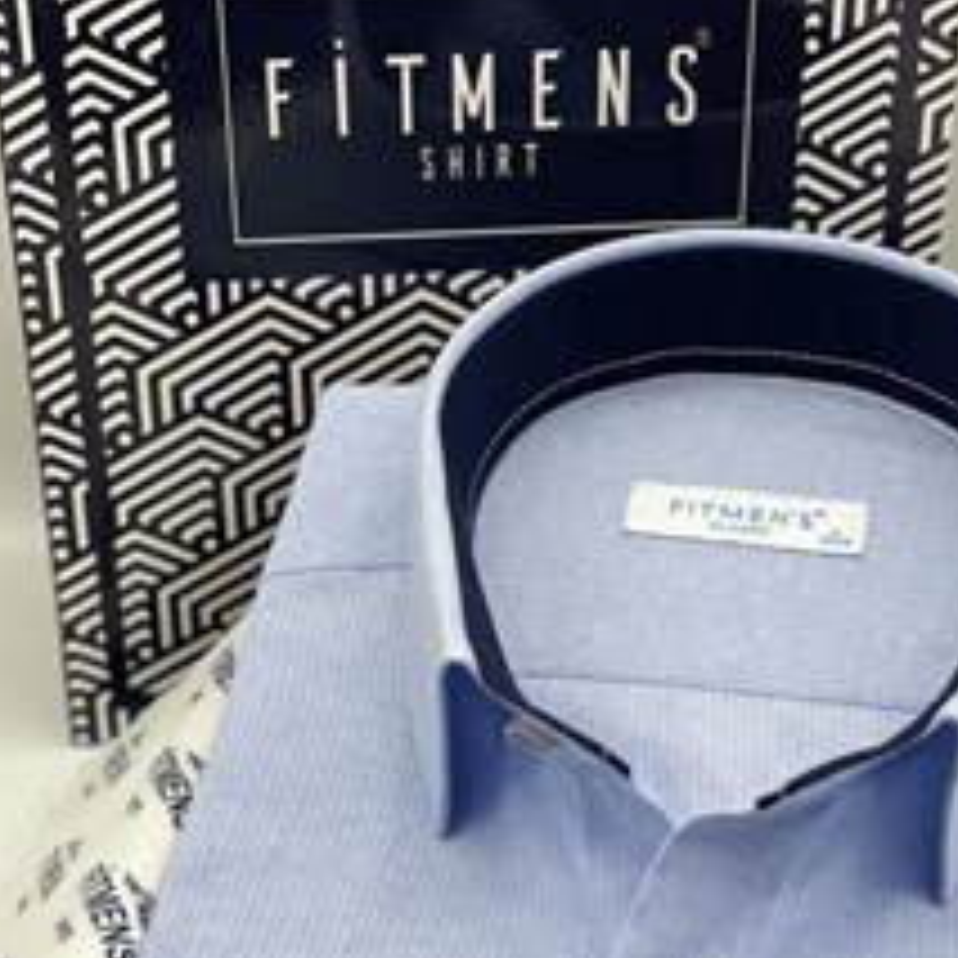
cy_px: 839
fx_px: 2787
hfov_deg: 19.5
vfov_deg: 19.2
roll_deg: -0.5
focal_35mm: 89
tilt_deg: -33.2
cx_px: 607
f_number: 2
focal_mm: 6
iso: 25
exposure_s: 1/122
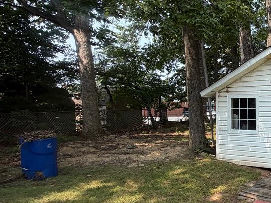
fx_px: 282
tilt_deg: -0.8
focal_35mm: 36
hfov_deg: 40.5
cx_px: 304
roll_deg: -0.3
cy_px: 117
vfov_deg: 39.6
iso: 50
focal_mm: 2.22
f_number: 2.2
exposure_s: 1/502
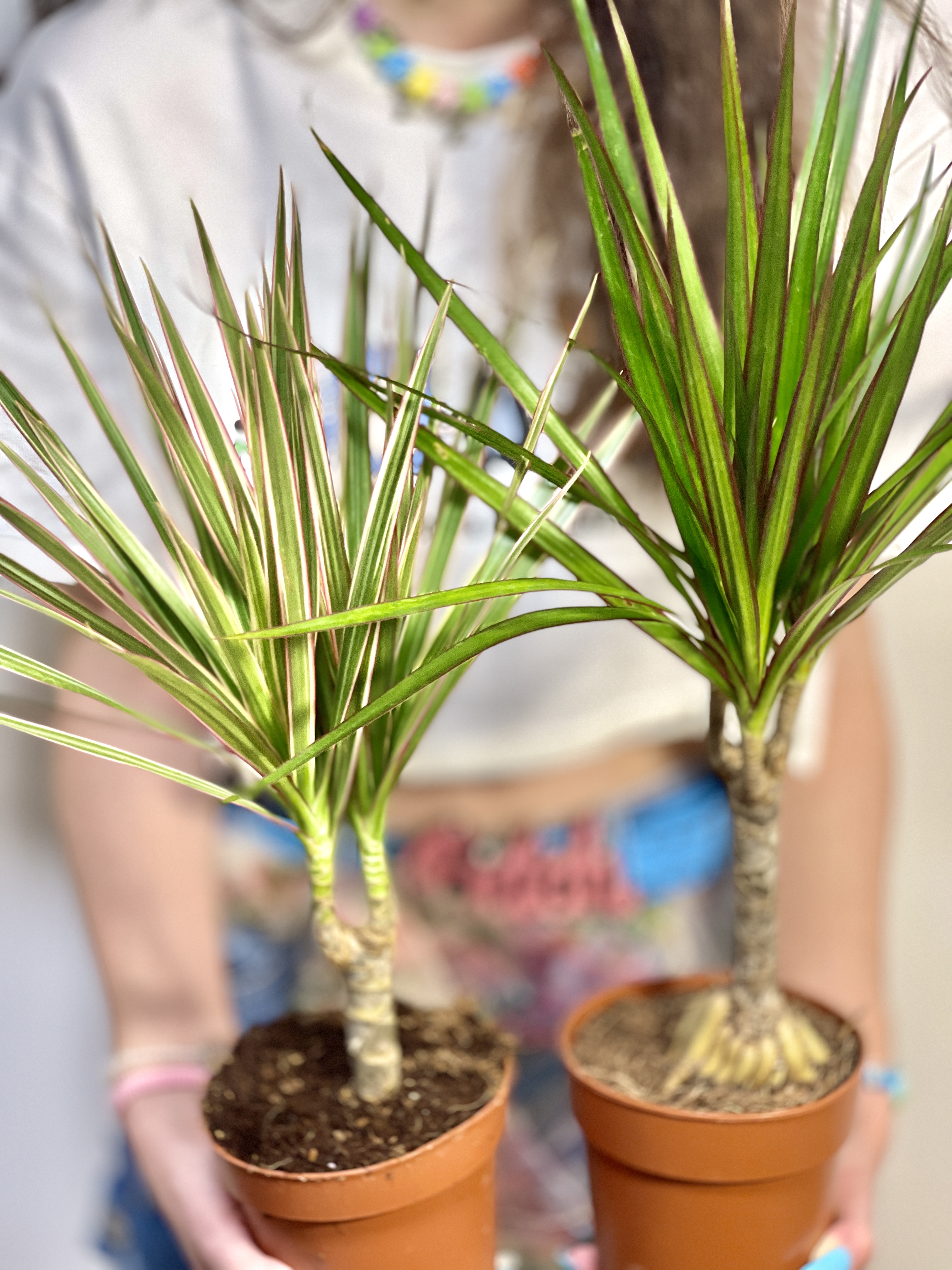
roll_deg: +1.0
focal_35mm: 64
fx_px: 2347
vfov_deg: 30.3
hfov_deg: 22.9
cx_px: 476
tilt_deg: -16.8
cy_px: 635
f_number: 2.2
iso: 200
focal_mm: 7.5
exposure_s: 1/100
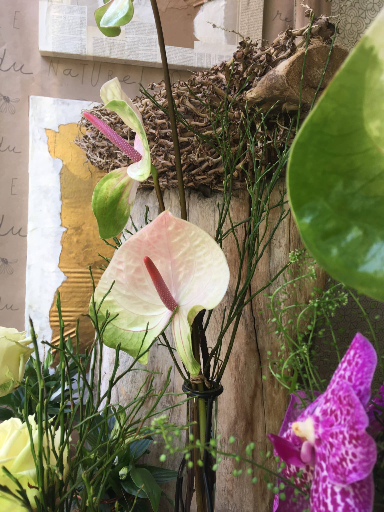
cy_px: 256
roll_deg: -2.6
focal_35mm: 29
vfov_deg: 61.7
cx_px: 192
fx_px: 429
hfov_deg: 48.2
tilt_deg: -7.1
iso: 32
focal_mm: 4.15
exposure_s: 1/50
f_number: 2.2
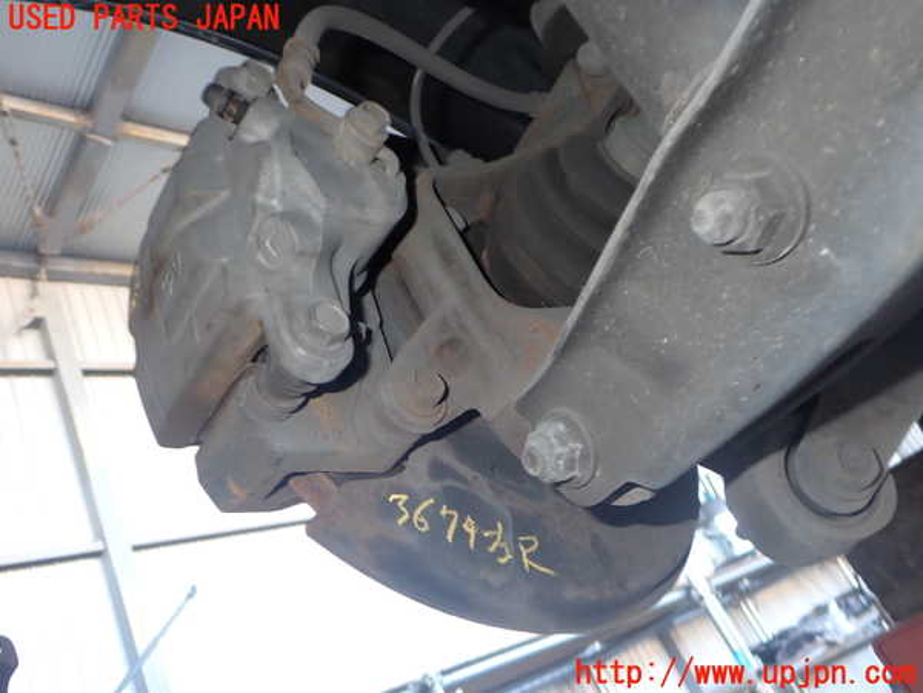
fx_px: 800
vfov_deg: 46.8
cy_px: 346
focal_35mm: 30
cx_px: 462
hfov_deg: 60.0
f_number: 2.3
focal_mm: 5.4
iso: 200
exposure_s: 1/30
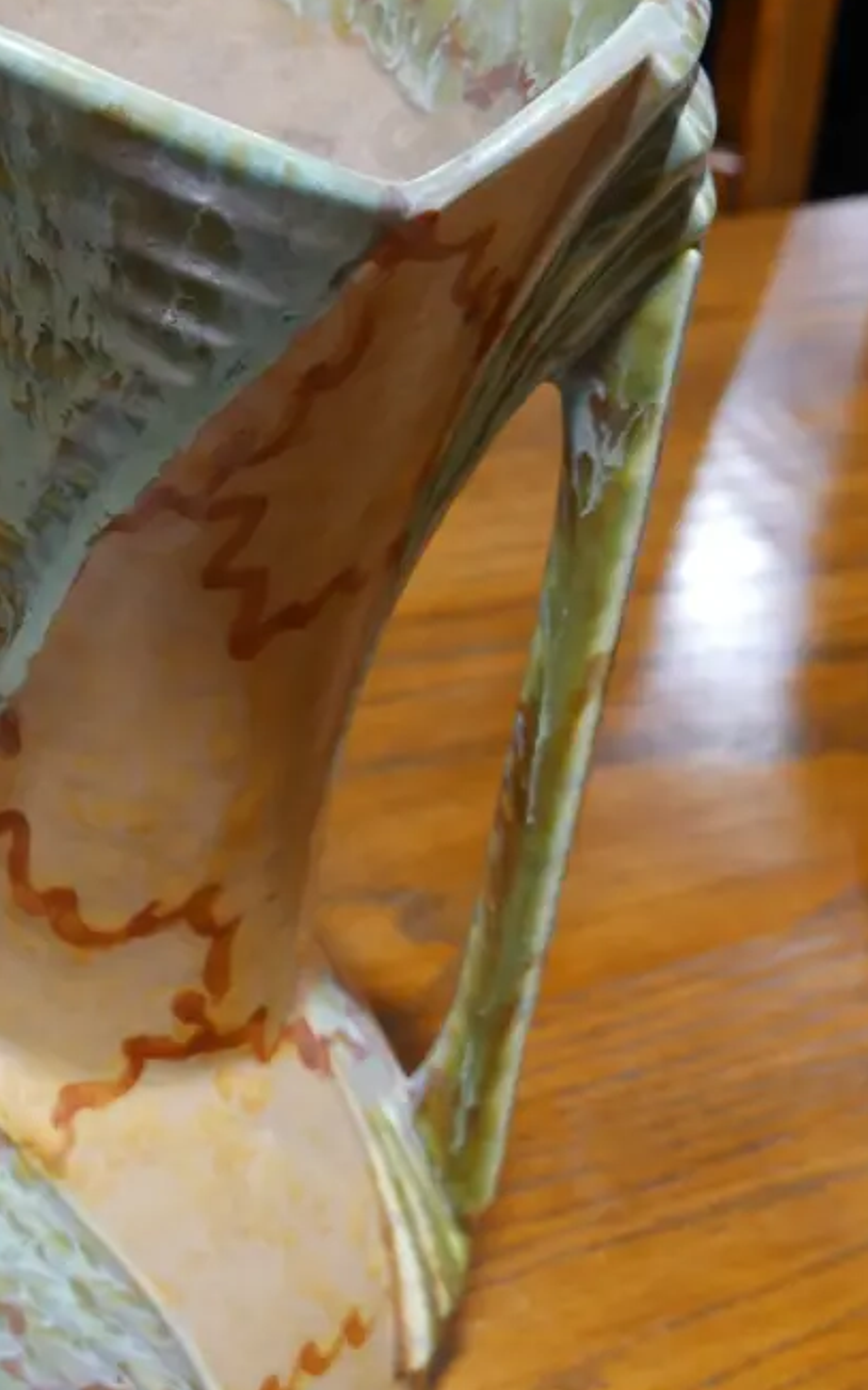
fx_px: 2652
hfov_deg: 18.3
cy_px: 573
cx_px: 101
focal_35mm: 70
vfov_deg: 29.3
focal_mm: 21
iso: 640
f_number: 5
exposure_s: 1/60
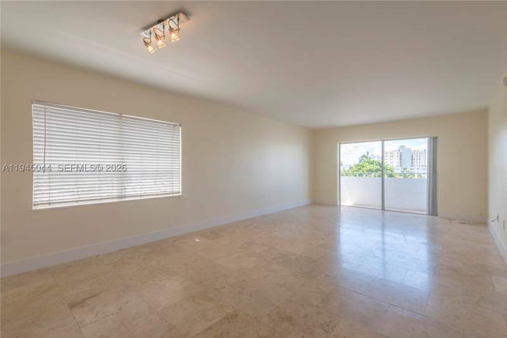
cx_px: 254
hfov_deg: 96.7
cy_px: 169
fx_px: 225
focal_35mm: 16
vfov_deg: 73.7
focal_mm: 16
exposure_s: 1/25
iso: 50
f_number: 11
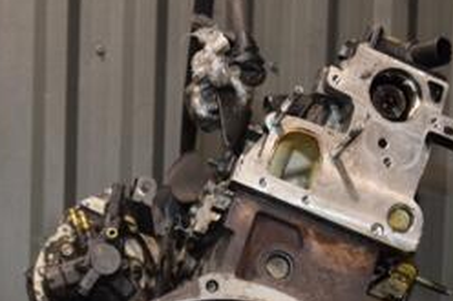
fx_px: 1006
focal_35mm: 80
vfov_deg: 16.4
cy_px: 354
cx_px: 208
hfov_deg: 25.4
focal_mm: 22
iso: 800
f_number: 5
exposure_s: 1/60
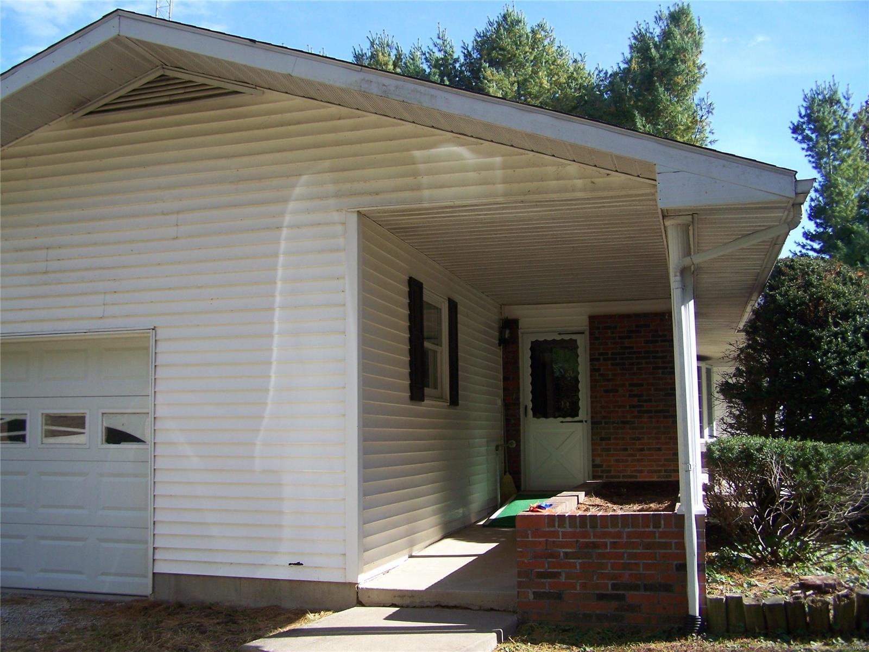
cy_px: 326
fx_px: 954
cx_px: 434
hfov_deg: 49.0
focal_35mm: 38
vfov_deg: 37.7
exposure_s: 1/400
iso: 64
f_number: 2.8
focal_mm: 6.3
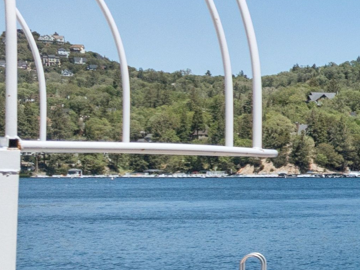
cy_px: 162
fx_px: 1289
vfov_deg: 11.9
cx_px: 860
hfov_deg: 12.5
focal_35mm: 124
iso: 140
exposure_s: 1/120
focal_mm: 12.29
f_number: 2.8
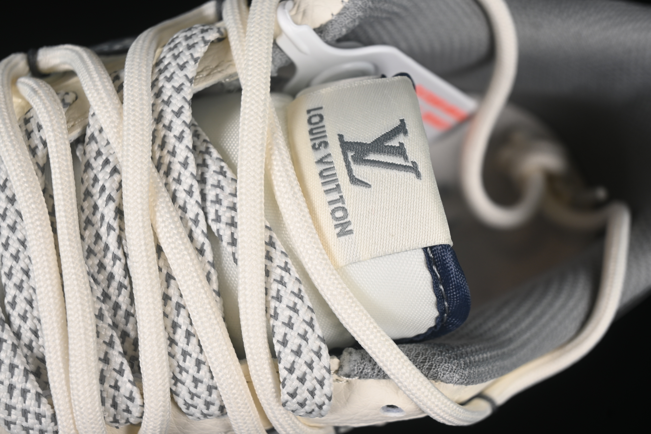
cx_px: 326
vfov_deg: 18.2
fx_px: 1356
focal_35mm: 75
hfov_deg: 27.0
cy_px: 217
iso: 160
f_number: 7.1
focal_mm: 50
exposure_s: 1/80
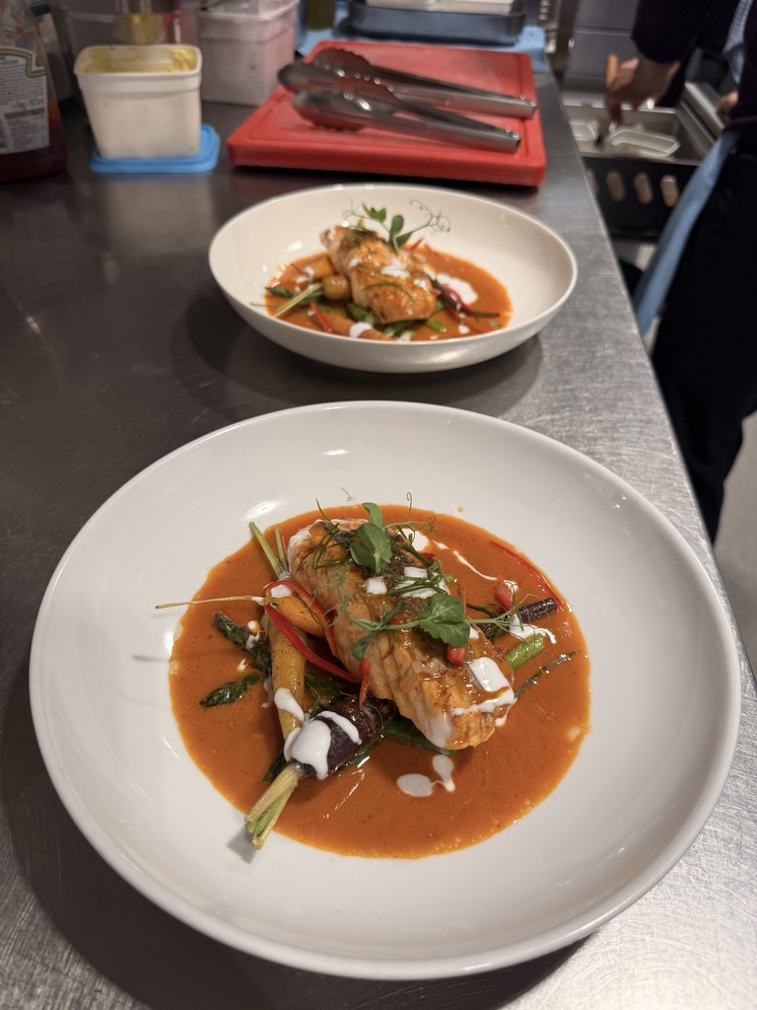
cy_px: 505
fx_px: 700
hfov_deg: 56.8
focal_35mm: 24
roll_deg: -3.1
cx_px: 378
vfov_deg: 71.6
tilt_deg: -42.4
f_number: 1.78
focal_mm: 6.76
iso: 80
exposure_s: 1/100
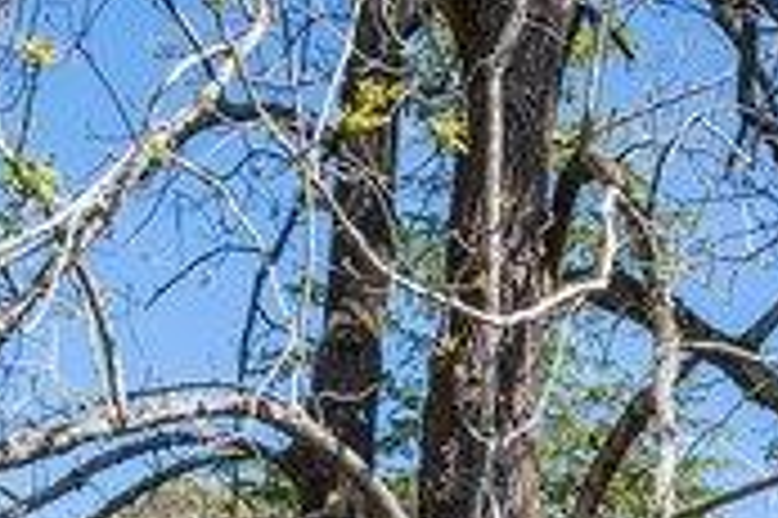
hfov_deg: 20.0
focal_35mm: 97
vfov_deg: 10.6
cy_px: 1464
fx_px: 2094
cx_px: 881
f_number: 9
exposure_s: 1/1600
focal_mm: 14
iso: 400
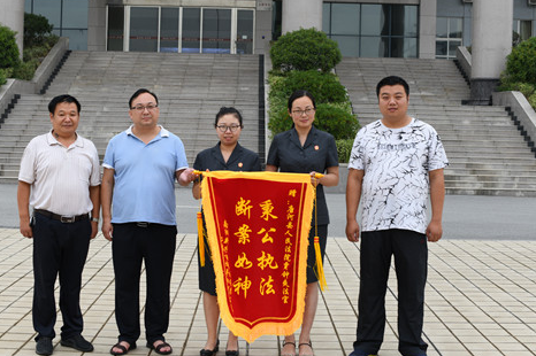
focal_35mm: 59
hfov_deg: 34.0
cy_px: 157
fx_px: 878
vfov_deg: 22.9
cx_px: 256
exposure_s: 1/160
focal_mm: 50
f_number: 6.3
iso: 100
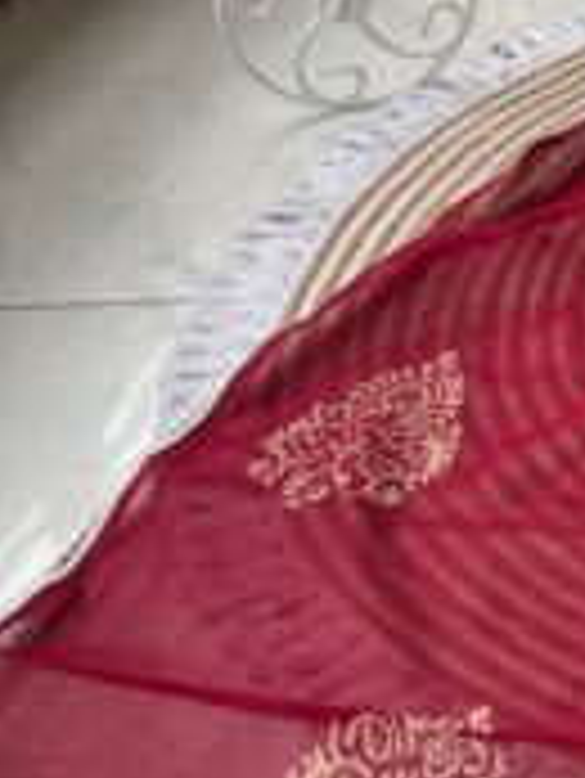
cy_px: -49
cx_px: 1274
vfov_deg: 17.2
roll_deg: -0.4
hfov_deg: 11.6
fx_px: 2498
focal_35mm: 111
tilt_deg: -23.7
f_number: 1.78
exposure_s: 1/121
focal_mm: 6.76
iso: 125
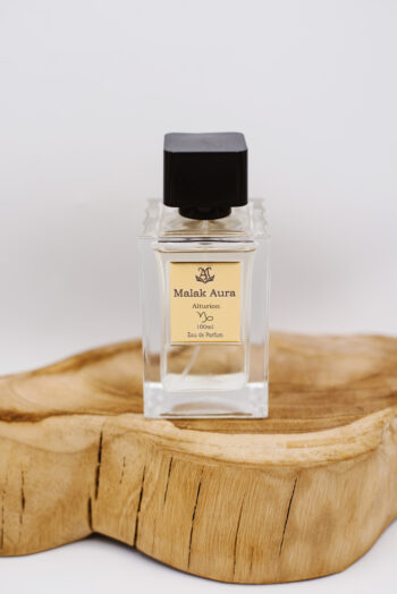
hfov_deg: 27.0
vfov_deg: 39.6
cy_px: 297
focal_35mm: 50
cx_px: 198
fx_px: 826
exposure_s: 1/250
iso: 50
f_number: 2.2
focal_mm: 50
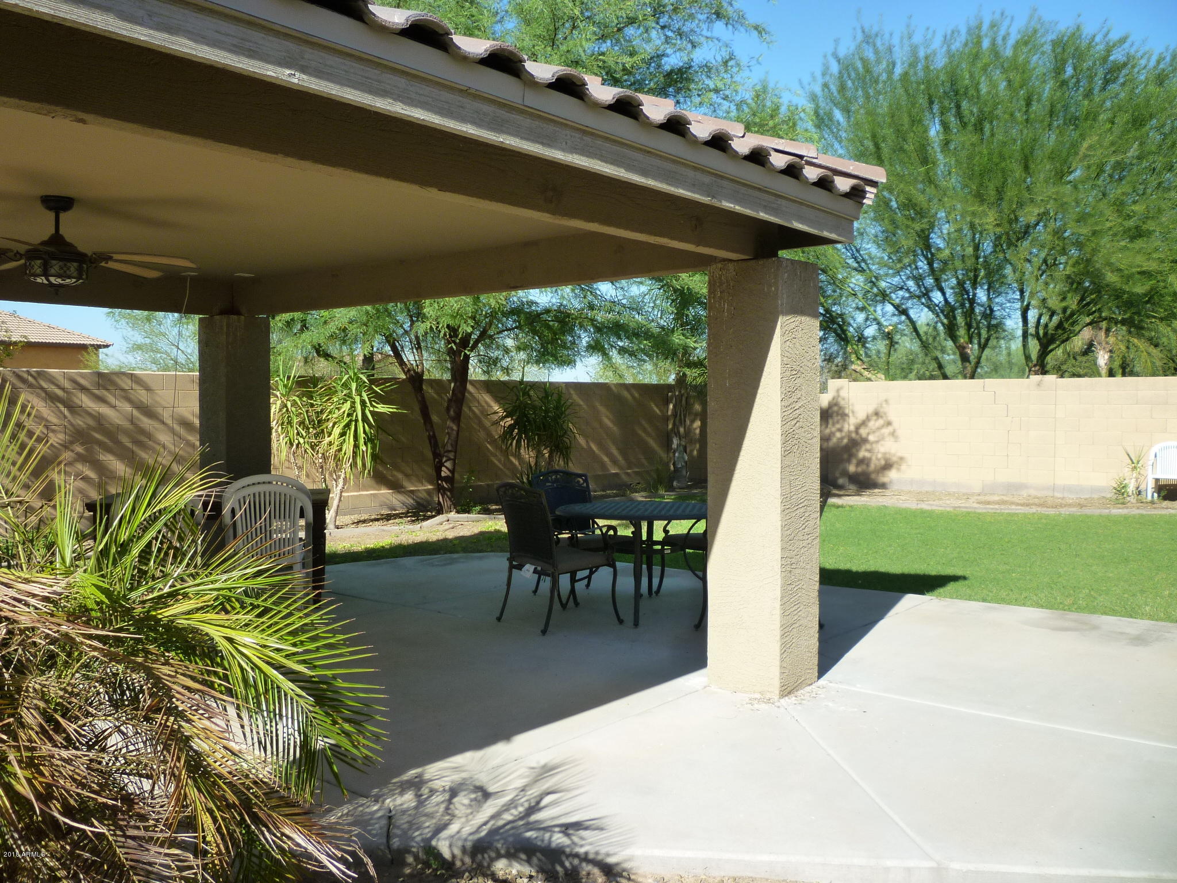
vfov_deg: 48.2
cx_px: 588
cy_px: 442
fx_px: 986
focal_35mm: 29
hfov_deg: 61.7
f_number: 3.5
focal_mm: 5.2
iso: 125
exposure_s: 1/500
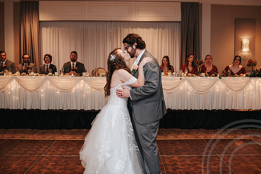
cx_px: 140
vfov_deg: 34.2
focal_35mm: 39
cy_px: 78
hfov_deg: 49.5
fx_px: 283
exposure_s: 1/160
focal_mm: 35
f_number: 2.8
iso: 1000
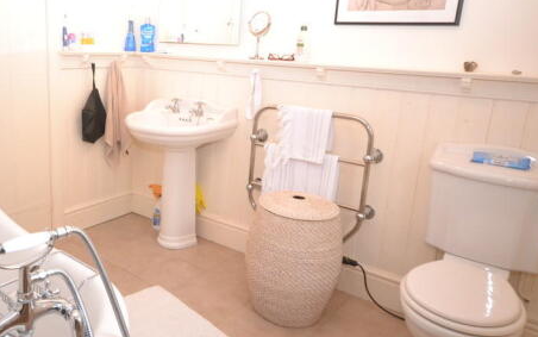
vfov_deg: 40.5
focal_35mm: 31
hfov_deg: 59.7
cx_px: 178
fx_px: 455
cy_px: 141
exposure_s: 1/60
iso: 2500
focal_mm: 14
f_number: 4.8
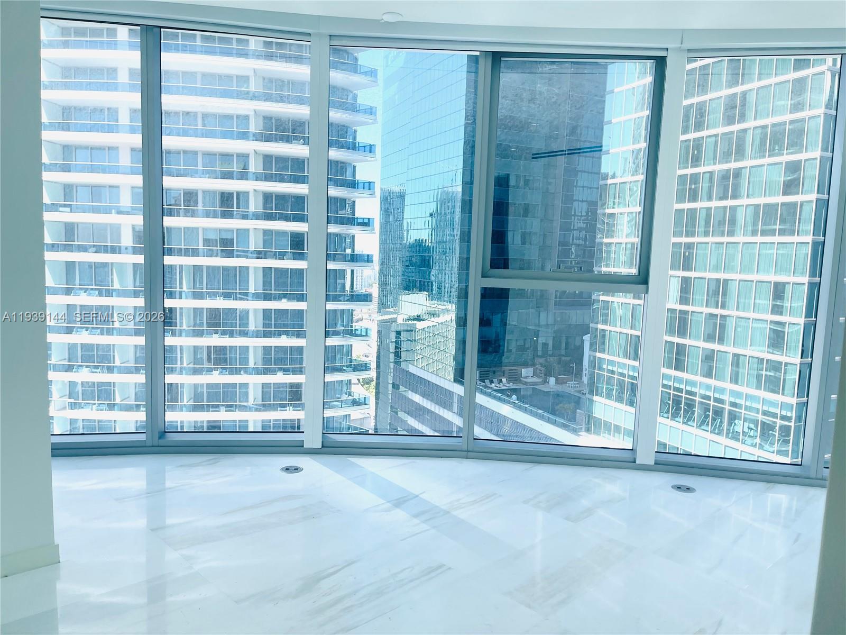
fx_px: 611
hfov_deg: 69.4
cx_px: 423
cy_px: 318
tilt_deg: -6.4
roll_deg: -2.1
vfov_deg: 54.9
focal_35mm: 25
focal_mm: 5.1
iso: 32
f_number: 1.6
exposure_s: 1/664
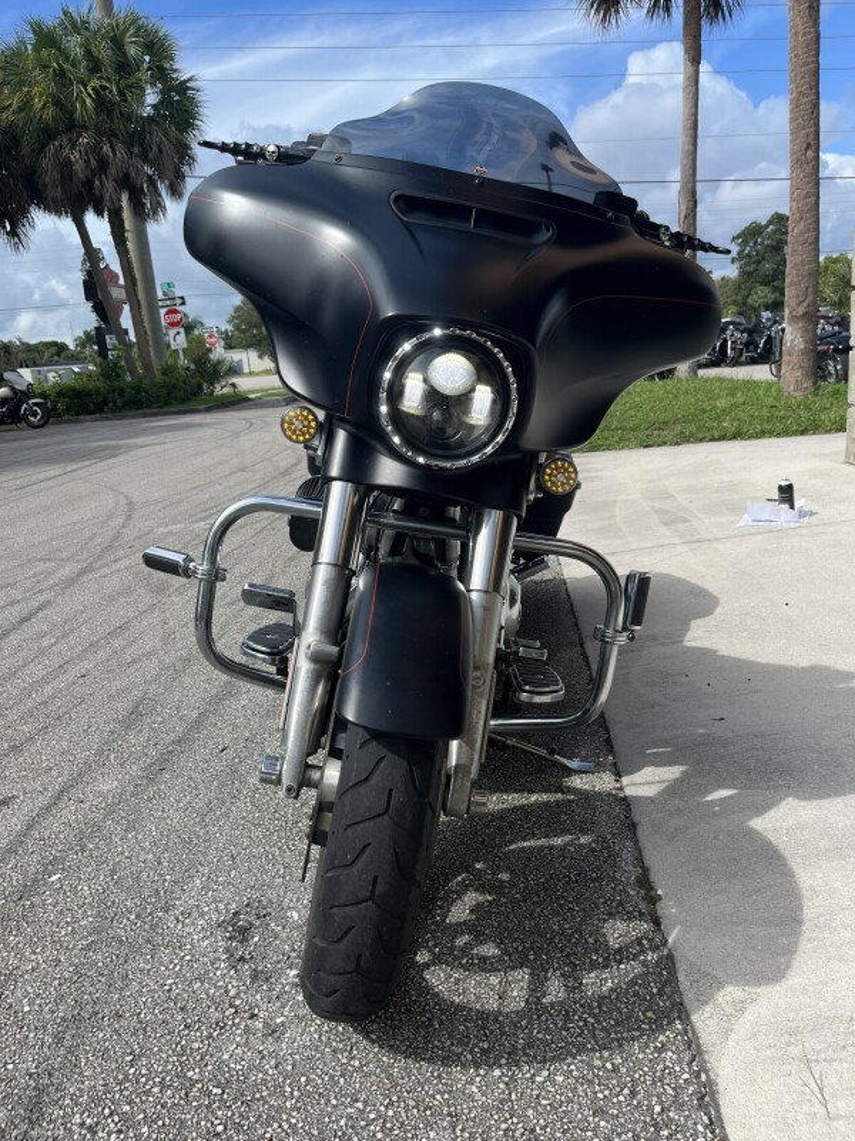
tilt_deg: -12.9
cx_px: 428
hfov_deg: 53.1
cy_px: 570
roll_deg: +4.1
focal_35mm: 26
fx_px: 856
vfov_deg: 67.3
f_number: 1.6
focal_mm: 5.1
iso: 50
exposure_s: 1/1957
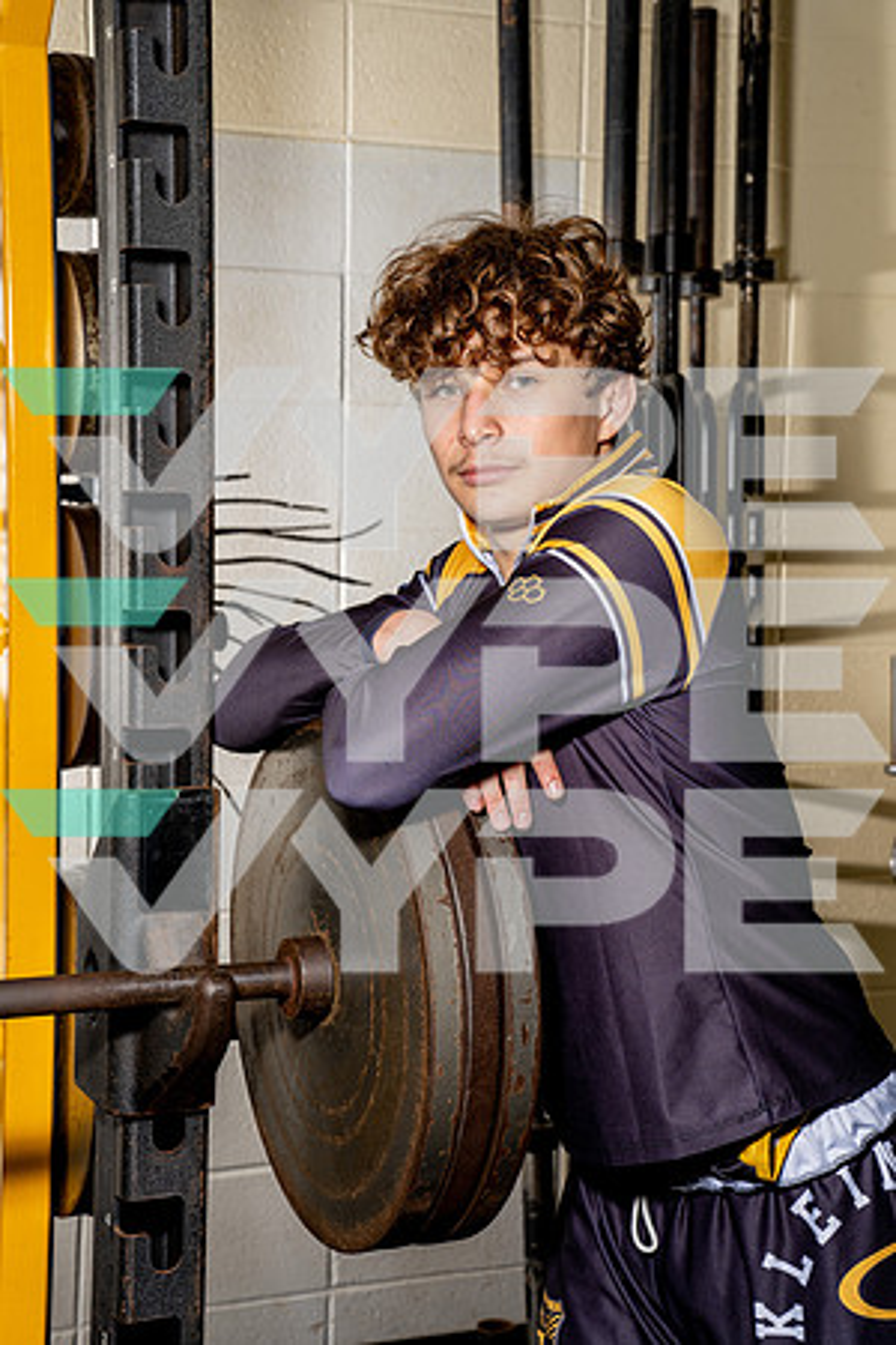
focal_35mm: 66
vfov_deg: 30.5
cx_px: 448
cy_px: 672
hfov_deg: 20.6
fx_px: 2464
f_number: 8
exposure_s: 1/200
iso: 100
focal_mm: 66
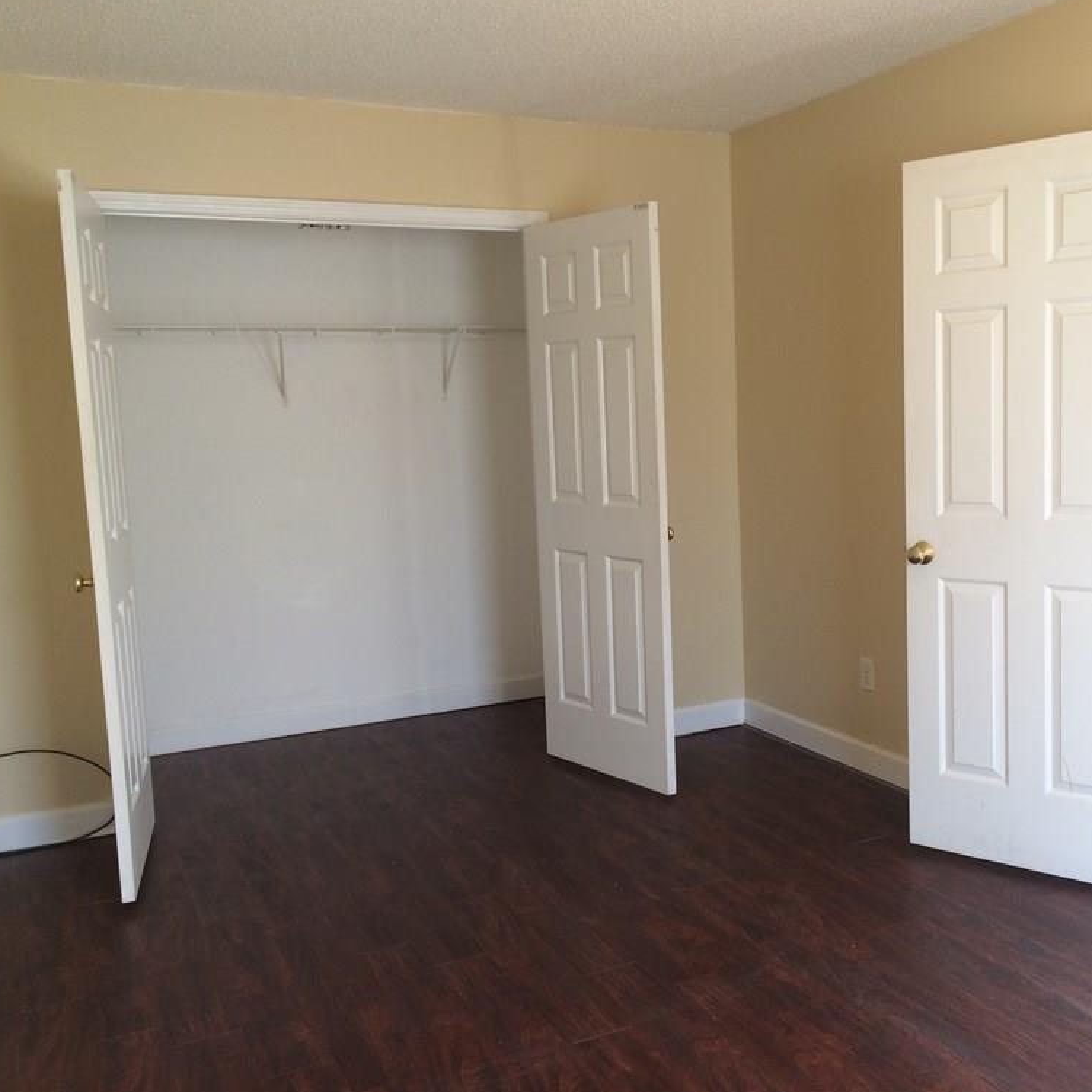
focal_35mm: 35
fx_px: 1249
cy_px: 543
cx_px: 683
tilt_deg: -8.7
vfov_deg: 47.2
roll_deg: +2.8
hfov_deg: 46.8
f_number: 2.2
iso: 32
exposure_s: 1/30
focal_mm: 4.15
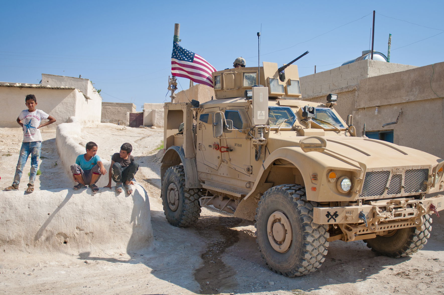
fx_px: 480
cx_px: 221
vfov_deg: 34.1
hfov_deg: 49.6
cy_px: 154
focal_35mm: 39
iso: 200
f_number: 2.8
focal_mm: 24
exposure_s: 1/3200
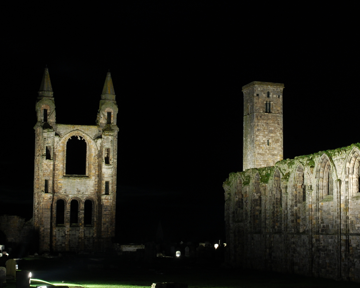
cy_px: 143
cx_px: 214
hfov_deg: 25.3
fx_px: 799
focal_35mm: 75
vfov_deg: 20.4
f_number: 13
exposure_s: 8
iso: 400
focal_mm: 44
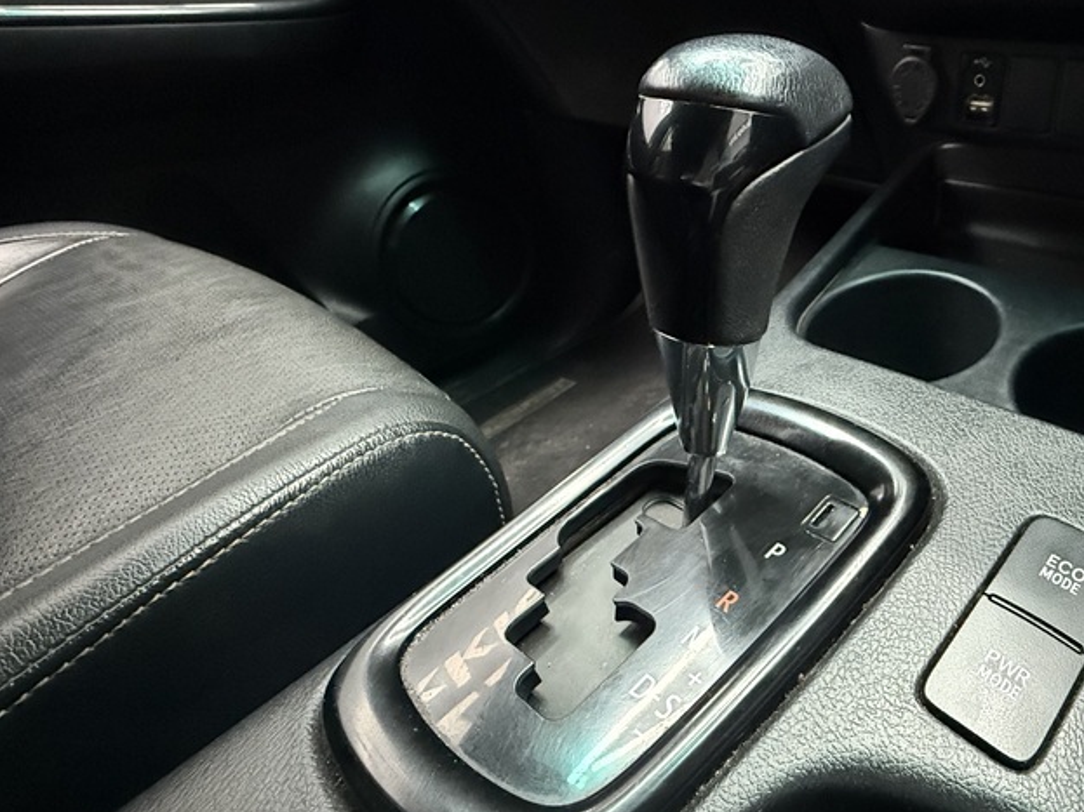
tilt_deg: -32.4
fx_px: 720
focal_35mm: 23
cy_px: 386
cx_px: 806
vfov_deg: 58.8
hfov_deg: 69.3
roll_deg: +2.9
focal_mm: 2.22
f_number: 2.2
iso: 1250
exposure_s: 1/40
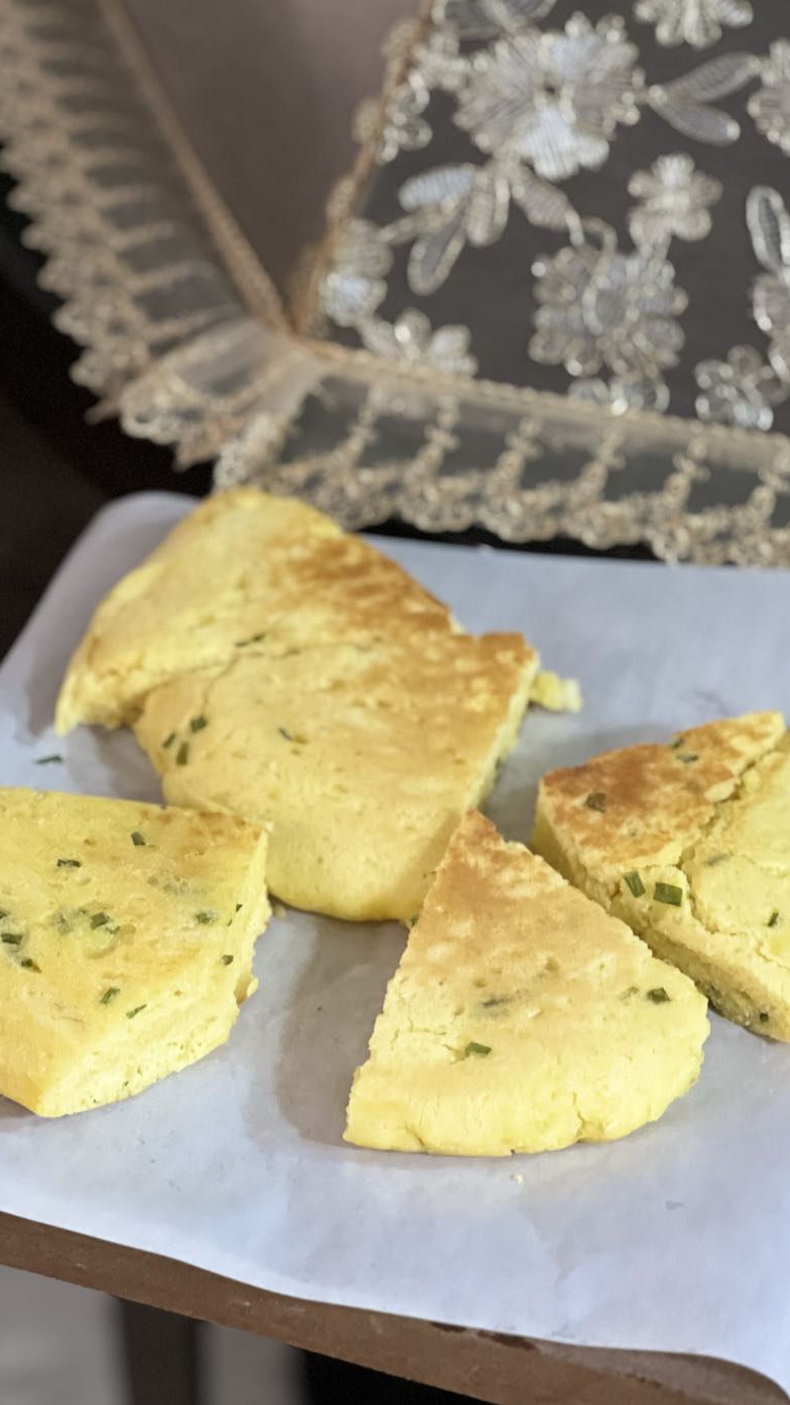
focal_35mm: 85
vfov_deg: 25.0
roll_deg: -0.8
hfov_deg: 14.2
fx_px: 3167
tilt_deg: -38.5
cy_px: 710
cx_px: 392
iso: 400
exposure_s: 1/18
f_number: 2.8
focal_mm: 9
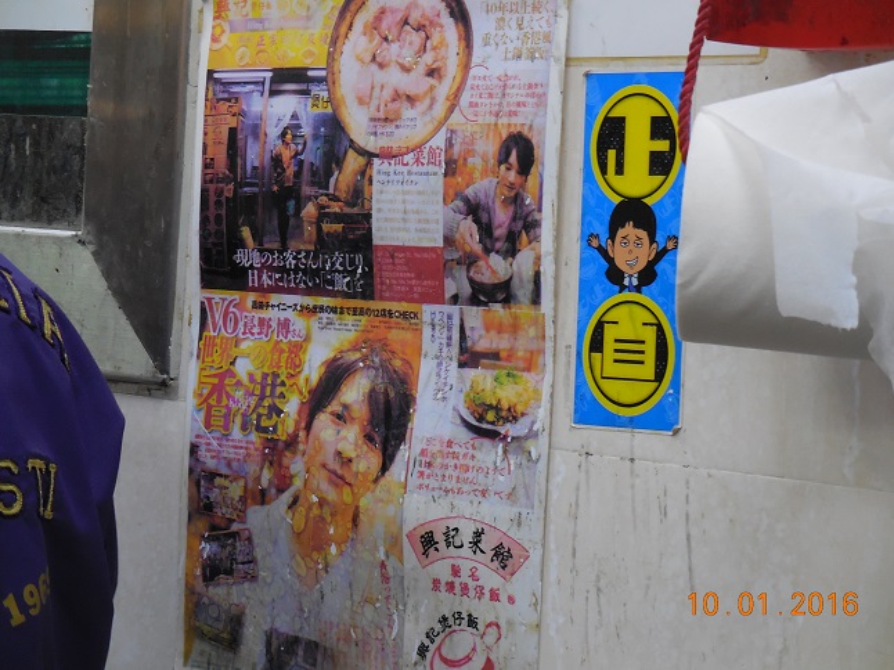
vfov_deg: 11.4
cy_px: 335
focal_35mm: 130
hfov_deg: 15.2
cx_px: 447
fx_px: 3356
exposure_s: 1/30
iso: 400
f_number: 5.3
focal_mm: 23.4
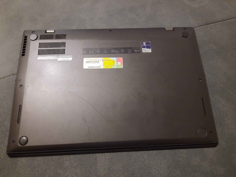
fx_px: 170
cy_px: 88
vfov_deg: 54.9
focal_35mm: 25
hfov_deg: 69.4
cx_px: 118
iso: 800
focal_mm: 4.6
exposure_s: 1/20
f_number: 2
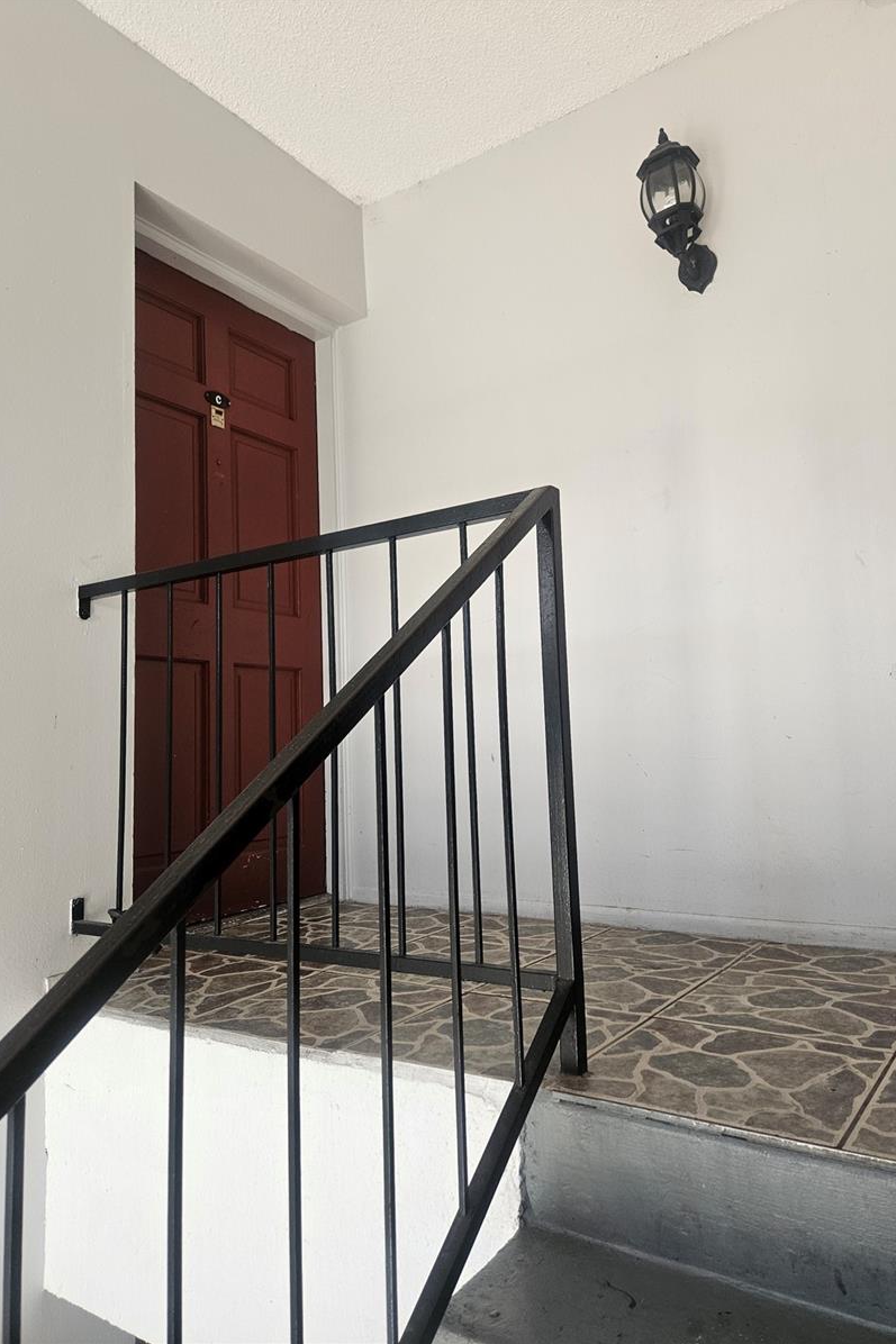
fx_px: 896
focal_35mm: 24
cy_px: 671
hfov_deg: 53.1
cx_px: 467
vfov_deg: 73.8
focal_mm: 5.4
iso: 200
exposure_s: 1/180
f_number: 1.8
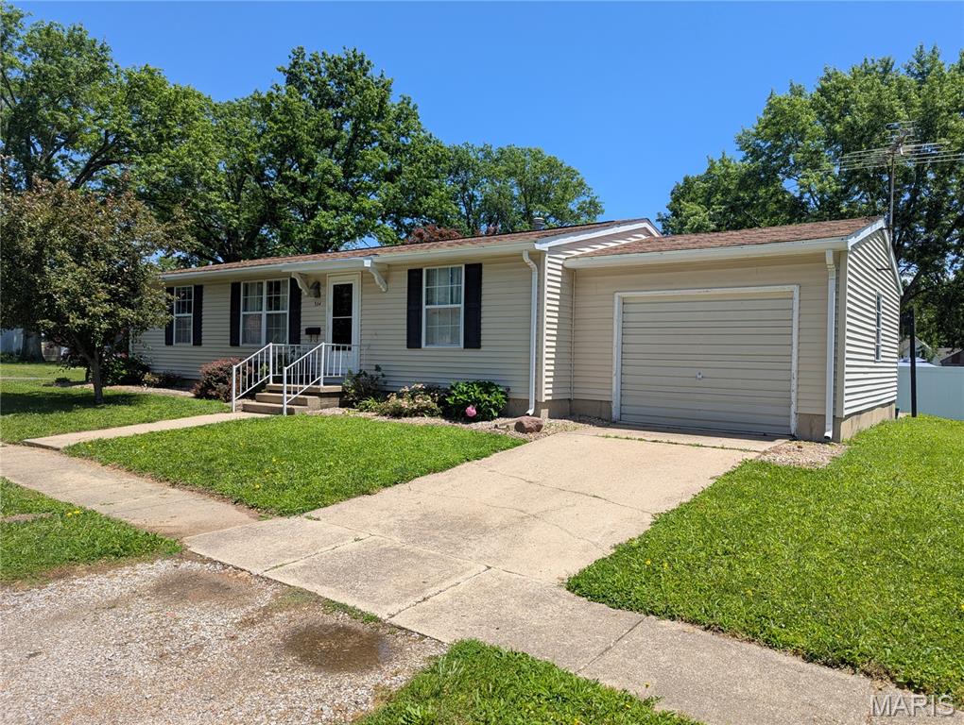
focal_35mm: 24
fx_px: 669
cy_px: 362
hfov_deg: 71.5
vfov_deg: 56.9
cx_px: 482
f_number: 1.85
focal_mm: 6.81
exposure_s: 1/1639
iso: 41
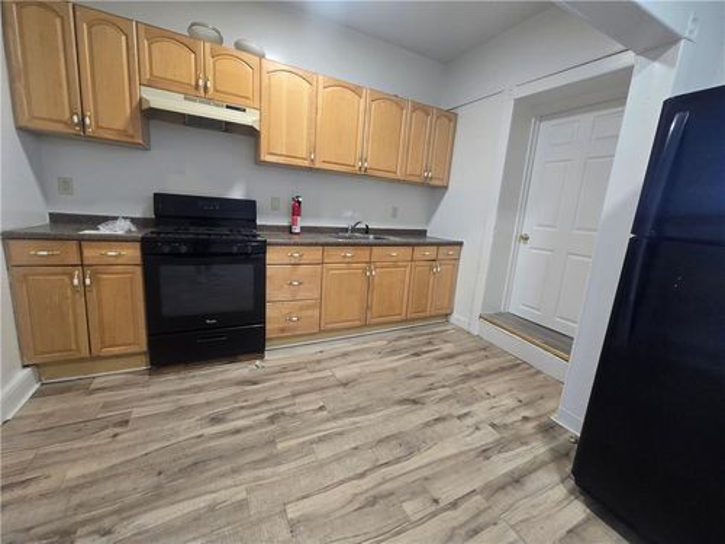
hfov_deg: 106.2
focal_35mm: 13
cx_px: 362
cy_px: 272
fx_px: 272
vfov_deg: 89.9
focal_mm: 2.2
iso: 250
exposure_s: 1/60
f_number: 2.2
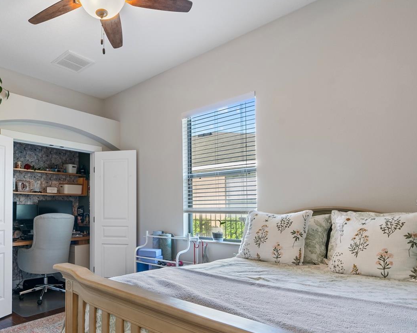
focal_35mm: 23
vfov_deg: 60.3
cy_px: 202
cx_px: 132
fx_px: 284
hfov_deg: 70.1
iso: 400
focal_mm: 16
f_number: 8
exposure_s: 1/1.25
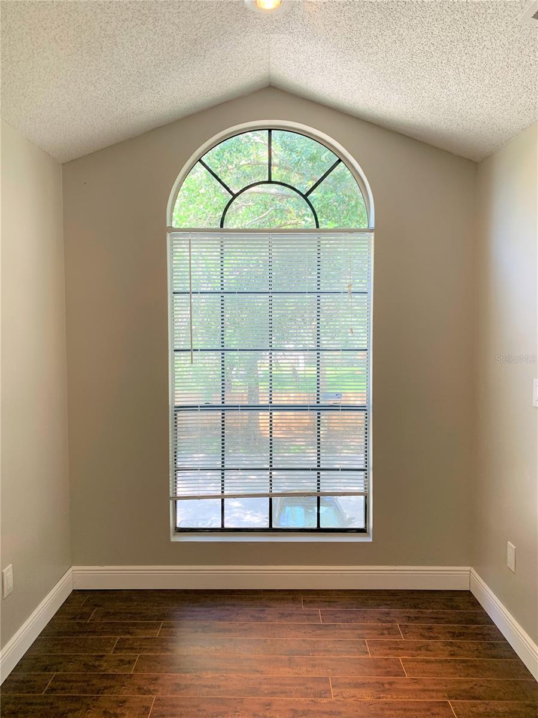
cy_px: 359
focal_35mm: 26
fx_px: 539
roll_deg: -1.1
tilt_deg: -2.3
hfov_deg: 53.0
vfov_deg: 67.3
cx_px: 269
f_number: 1.8
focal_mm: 4.25
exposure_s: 1/120
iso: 80
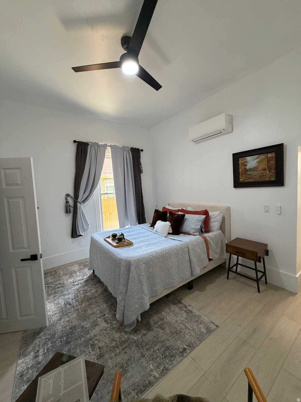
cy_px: 201
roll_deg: +3.6
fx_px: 162
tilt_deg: -3.4
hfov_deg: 85.7
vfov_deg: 102.1
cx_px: 150
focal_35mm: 14
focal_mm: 2.22
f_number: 2.2
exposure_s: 1/60
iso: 200
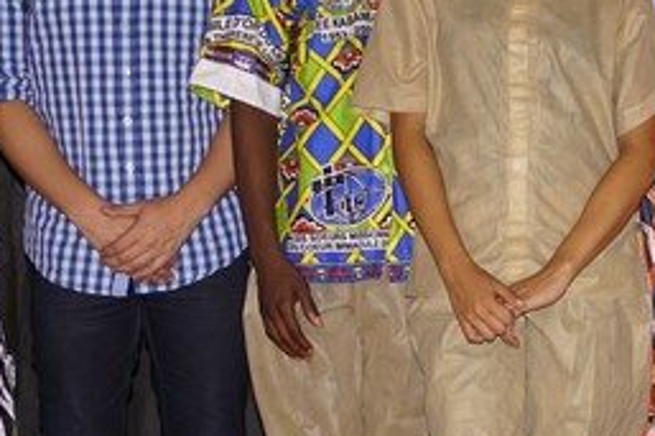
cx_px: 515
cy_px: 170
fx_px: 2036
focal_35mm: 112
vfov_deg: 12.2
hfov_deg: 18.1
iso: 500
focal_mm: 24
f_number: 4
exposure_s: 1/80
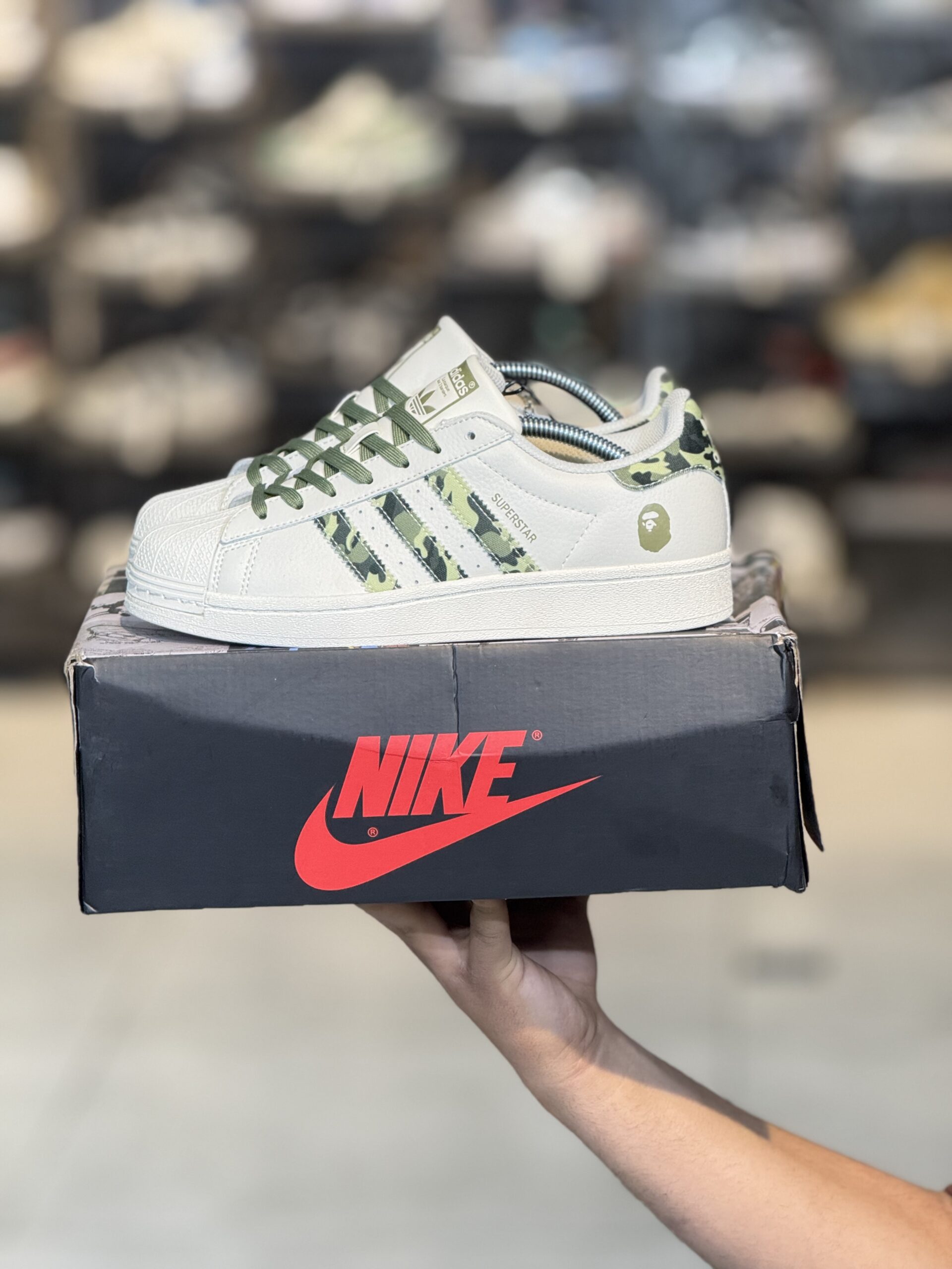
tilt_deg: -10.1
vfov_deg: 16.4
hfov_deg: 12.3
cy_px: 634
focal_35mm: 120
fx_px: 4400
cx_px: 476
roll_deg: +0.7
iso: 160
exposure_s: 1/100
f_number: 2.8
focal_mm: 15.66
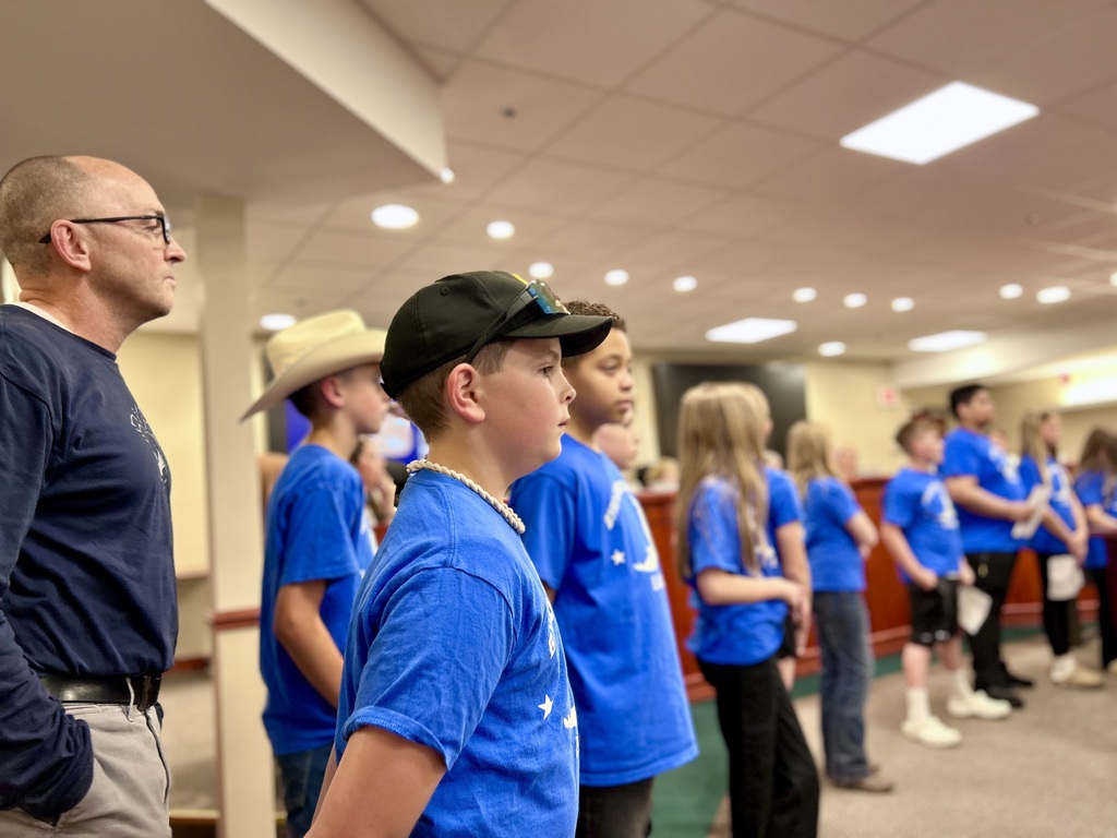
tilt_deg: +5.7
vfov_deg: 53.1
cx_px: 558
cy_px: 419
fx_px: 839
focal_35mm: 26
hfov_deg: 67.3
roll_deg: +3.9
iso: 100
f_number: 1.5
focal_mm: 5.7
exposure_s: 1/60
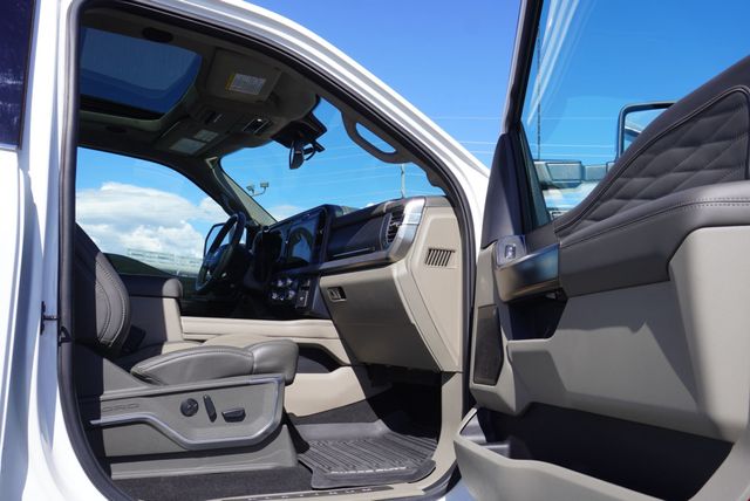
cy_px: 250
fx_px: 626
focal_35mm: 30
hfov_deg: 61.9
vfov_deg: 43.7
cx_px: 375
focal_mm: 20
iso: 100
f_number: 7.1
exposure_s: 1/200
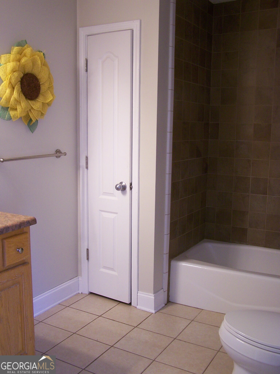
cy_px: 187
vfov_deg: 49.0
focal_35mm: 38
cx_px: 140
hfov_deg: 37.7
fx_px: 410
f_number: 2.8
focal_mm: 6.3
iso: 160
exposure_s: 1/25
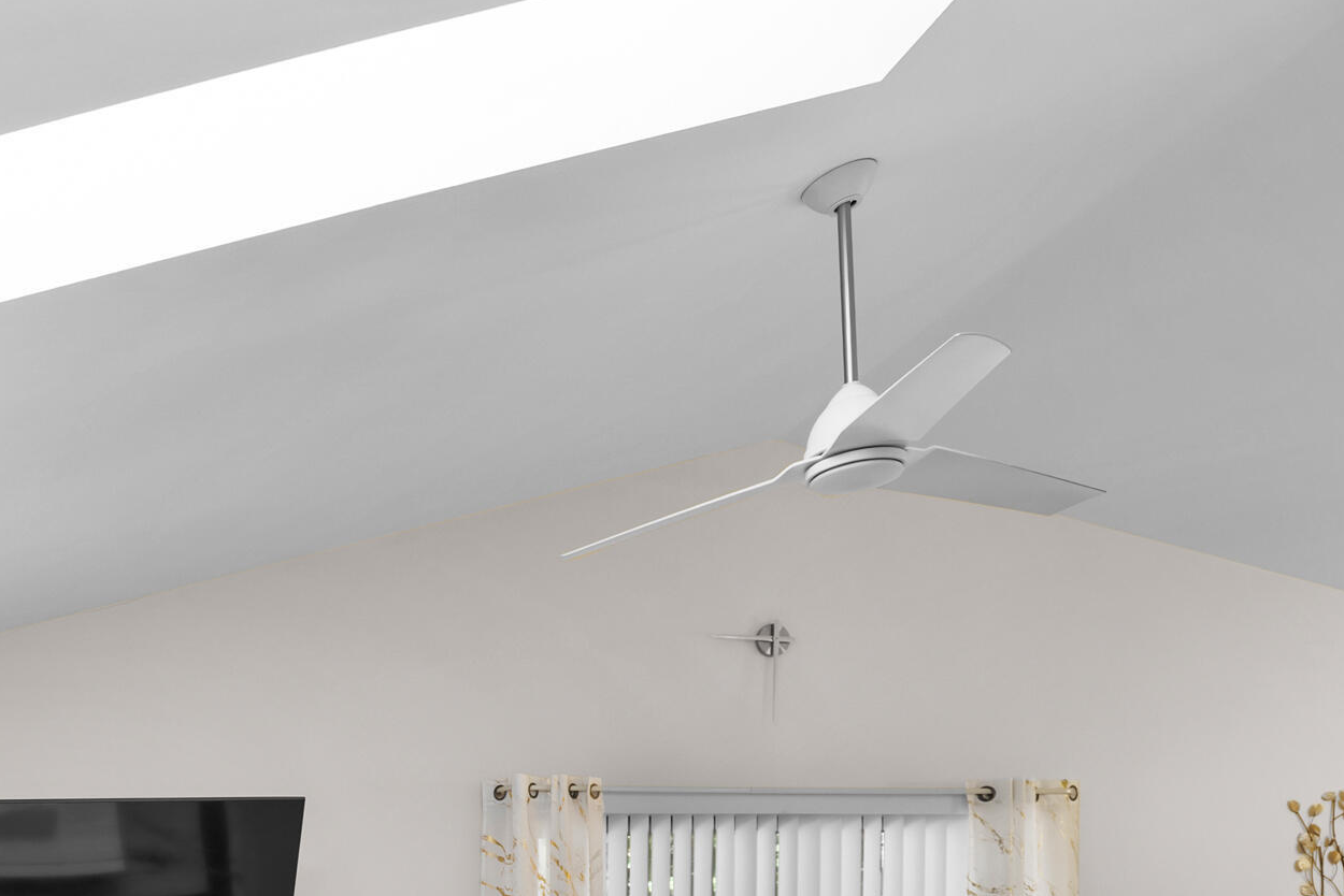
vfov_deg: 37.1
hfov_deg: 48.6
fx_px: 1195
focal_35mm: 32
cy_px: 883
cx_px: 8
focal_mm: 16
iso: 320
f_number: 4.5
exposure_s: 1/50
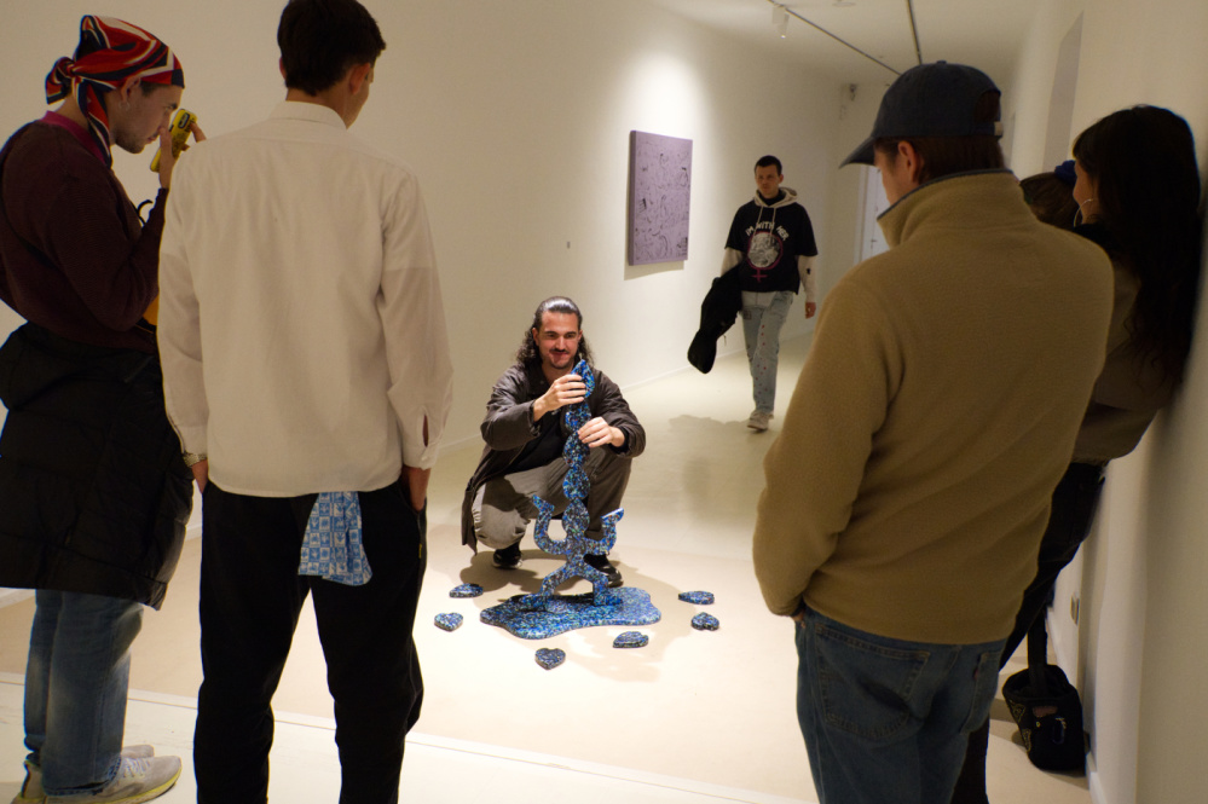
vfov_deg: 38.8
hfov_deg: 55.8
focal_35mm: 34
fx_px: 1140
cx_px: 604
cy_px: 402
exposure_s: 1/100
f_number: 4.5
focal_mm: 34
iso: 5000
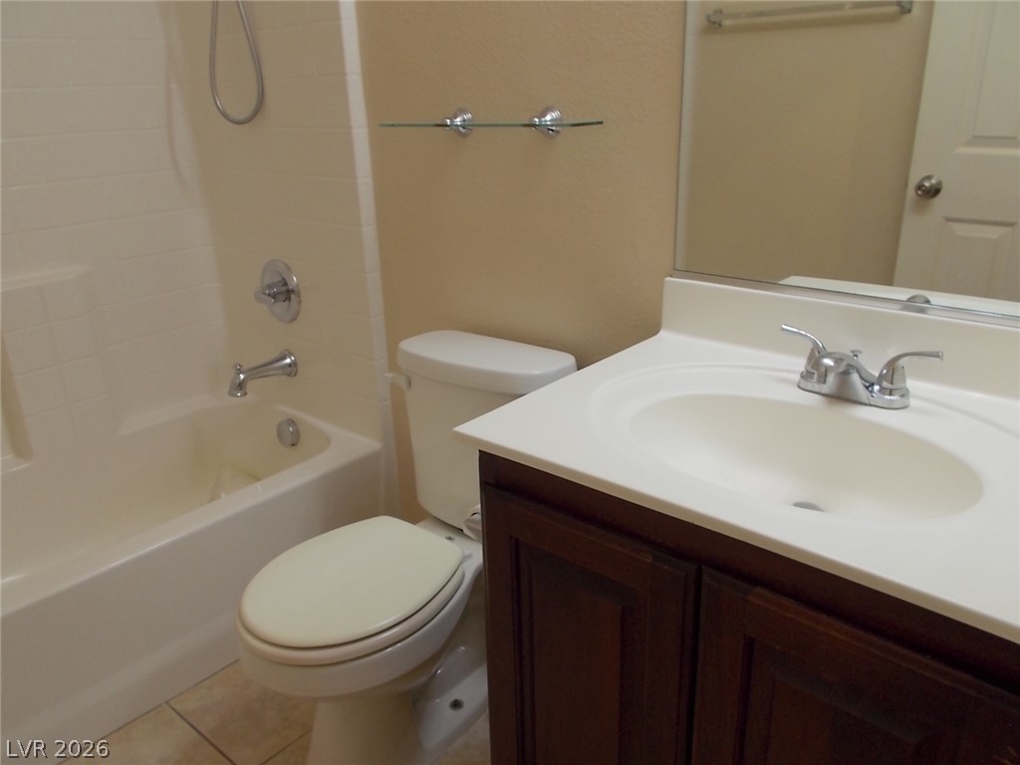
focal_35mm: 26
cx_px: 510
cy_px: 382
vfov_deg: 53.1
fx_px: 766
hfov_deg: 67.3
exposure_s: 1/25
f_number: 3.2
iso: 100
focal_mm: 4.6
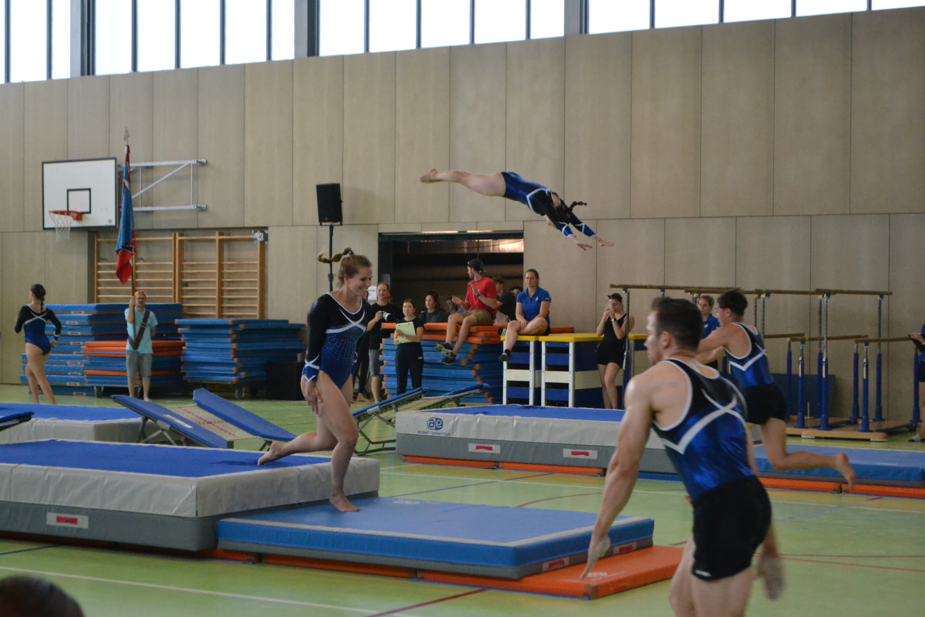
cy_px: 308
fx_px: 1773
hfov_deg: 29.2
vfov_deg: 19.7
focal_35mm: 69
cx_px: 462
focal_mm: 46
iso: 3200
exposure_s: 1/500
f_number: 5.3
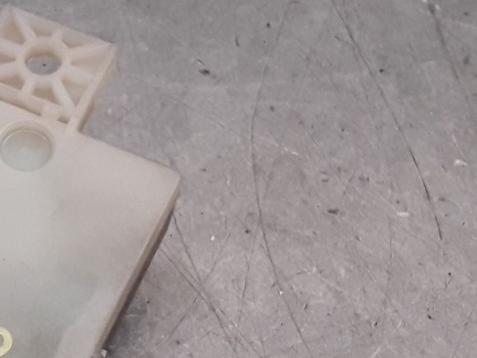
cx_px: -77
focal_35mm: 86
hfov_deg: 21.3
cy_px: 326
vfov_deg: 16.9
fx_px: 1185
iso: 100
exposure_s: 1/217
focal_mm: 2.91
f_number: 1.9
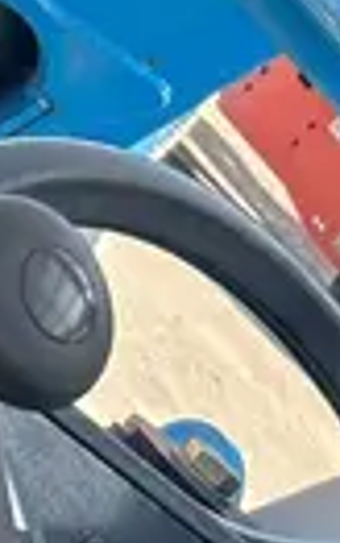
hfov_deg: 8.1
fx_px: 2281
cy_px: 1237
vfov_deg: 11.6
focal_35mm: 154
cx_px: 680
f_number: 1.5
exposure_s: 1/526
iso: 50
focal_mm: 5.7
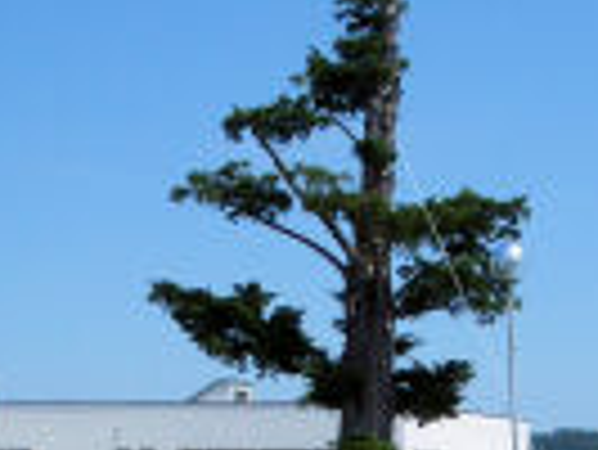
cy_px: 457
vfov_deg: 11.3
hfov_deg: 15.1
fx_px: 2248
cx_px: 391
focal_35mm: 130
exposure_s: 1/800
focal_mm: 6.8
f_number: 4.6
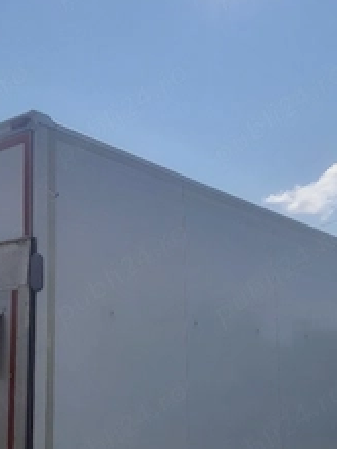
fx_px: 636
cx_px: 161
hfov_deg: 29.7
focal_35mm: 49
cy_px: 298
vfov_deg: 38.5
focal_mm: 4
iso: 40
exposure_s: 1/833
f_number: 1.8
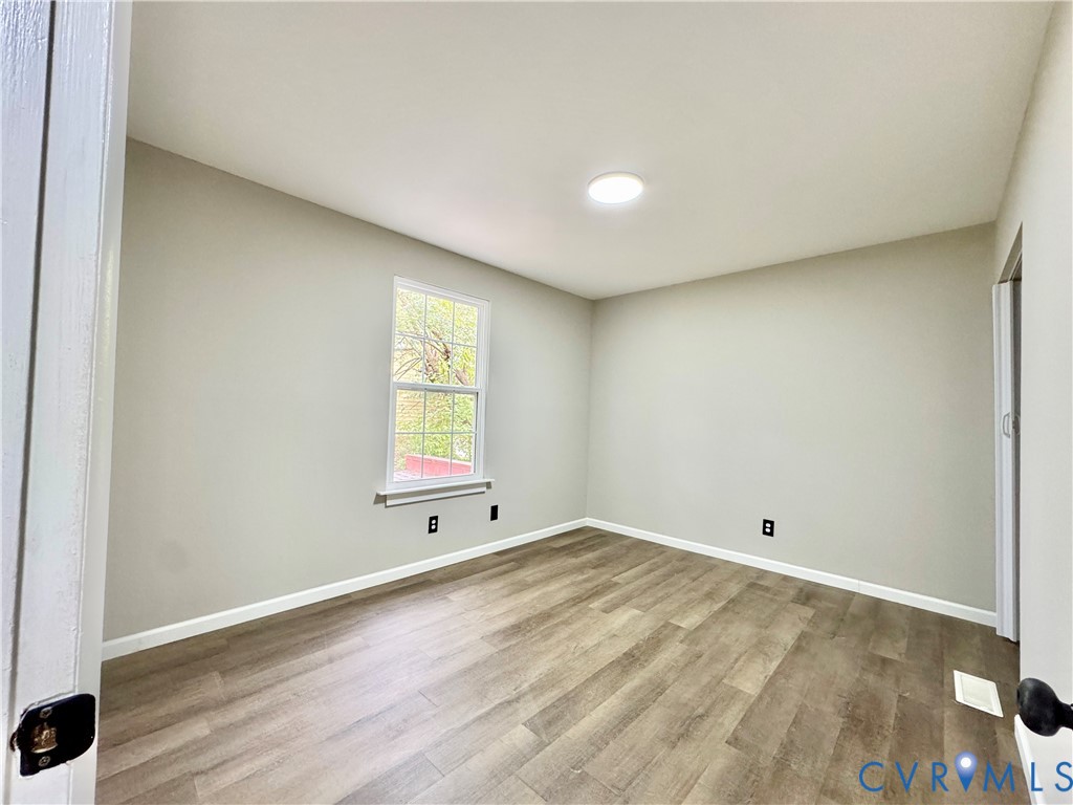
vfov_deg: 85.7
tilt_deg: +1.5
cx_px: 536
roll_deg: -2.0
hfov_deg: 102.1
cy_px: 402
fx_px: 434
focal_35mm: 14
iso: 320
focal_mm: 2.22
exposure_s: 1/120
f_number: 2.2
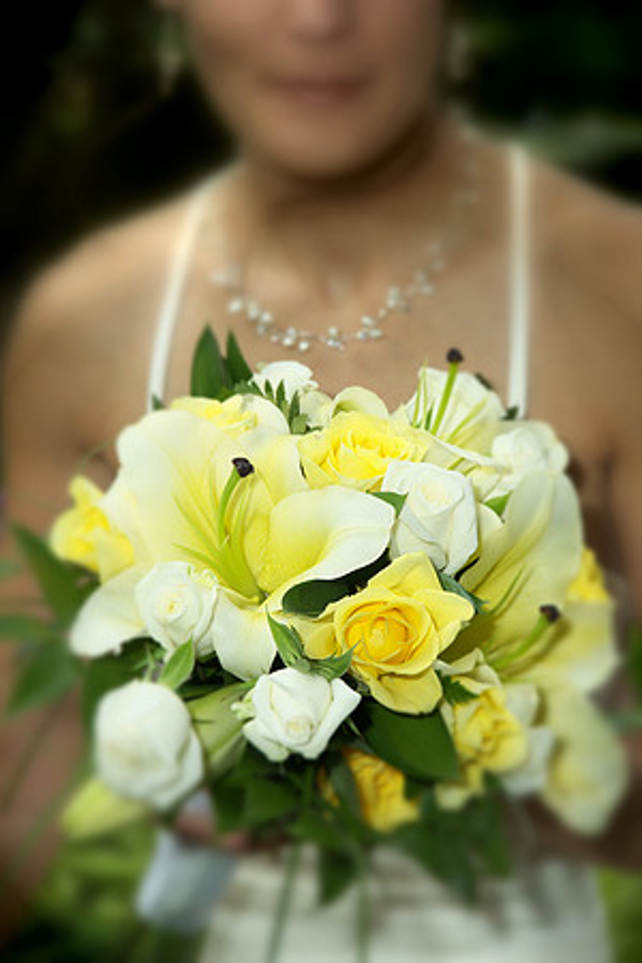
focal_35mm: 120
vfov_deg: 17.1
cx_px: 321
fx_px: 3210
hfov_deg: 11.4
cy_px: 482
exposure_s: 1/200
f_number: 6.7
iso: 200
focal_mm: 80
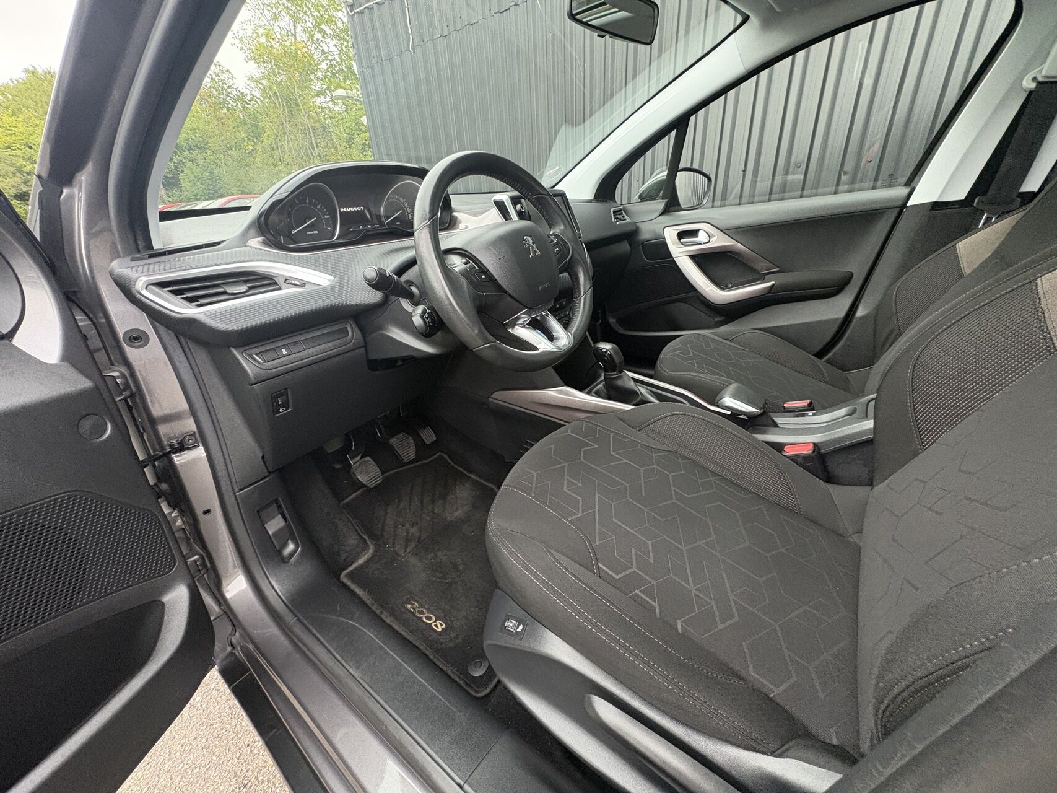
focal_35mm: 14
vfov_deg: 85.7
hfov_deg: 102.1
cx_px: 528
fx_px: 427
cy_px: 396
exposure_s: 1/60
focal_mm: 2.22
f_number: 2.2
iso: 500
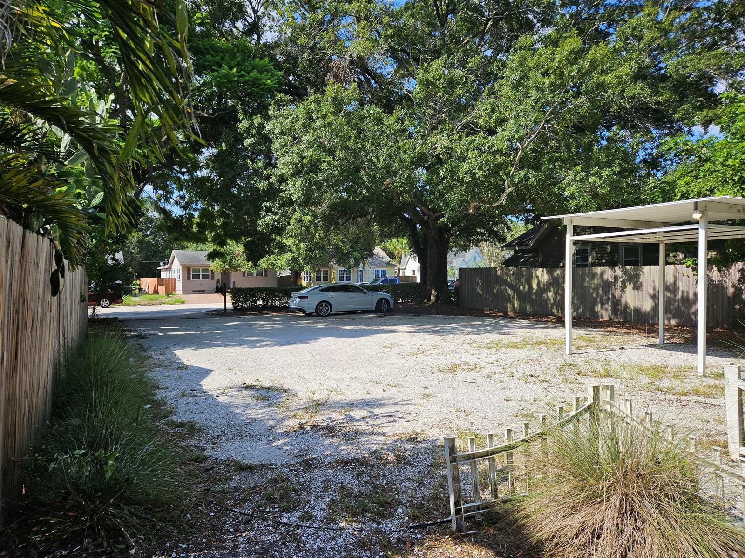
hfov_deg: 73.9
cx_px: 372
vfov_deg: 58.9
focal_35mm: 23
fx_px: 495
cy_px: 279
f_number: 1.8
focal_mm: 5.4
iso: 25
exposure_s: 1/1258
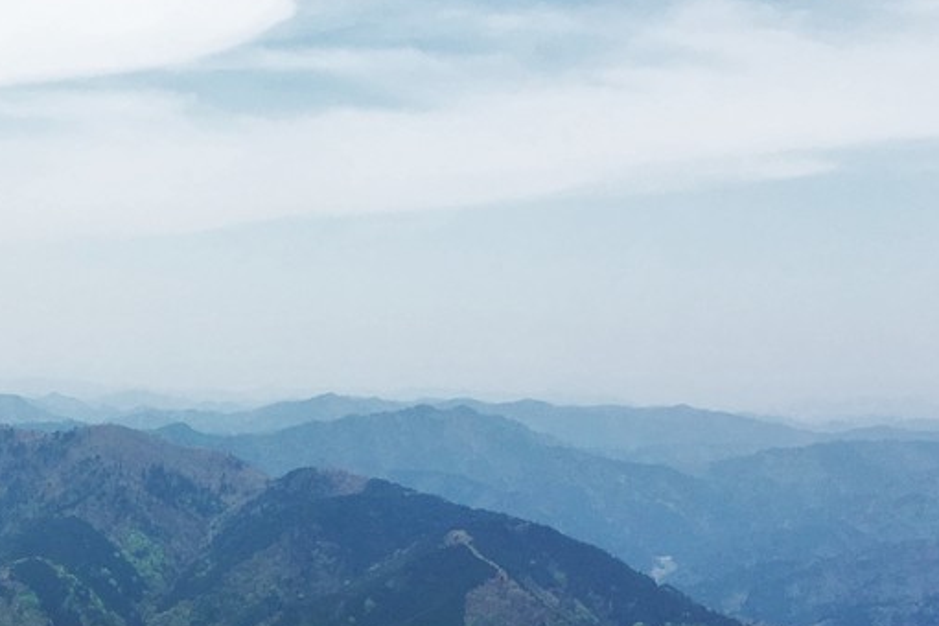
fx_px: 1852
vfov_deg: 18.2
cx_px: 31
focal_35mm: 71
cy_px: 744
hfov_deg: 27.1
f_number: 2.2
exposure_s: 1/2331
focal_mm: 4.15
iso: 25
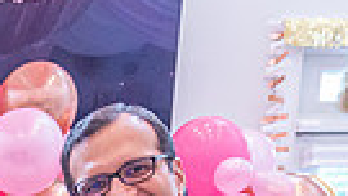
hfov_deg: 18.4
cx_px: -108
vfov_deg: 10.0
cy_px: 446
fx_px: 997
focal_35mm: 108
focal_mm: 24
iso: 1600
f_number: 4
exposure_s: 1/160
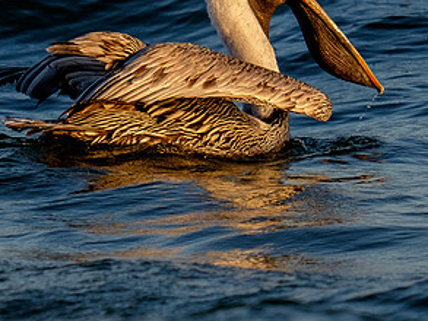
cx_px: 153
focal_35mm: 1022
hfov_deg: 1.9
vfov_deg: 1.5
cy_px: 116
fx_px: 12641
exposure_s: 1/1000
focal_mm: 200
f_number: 5.6
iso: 400
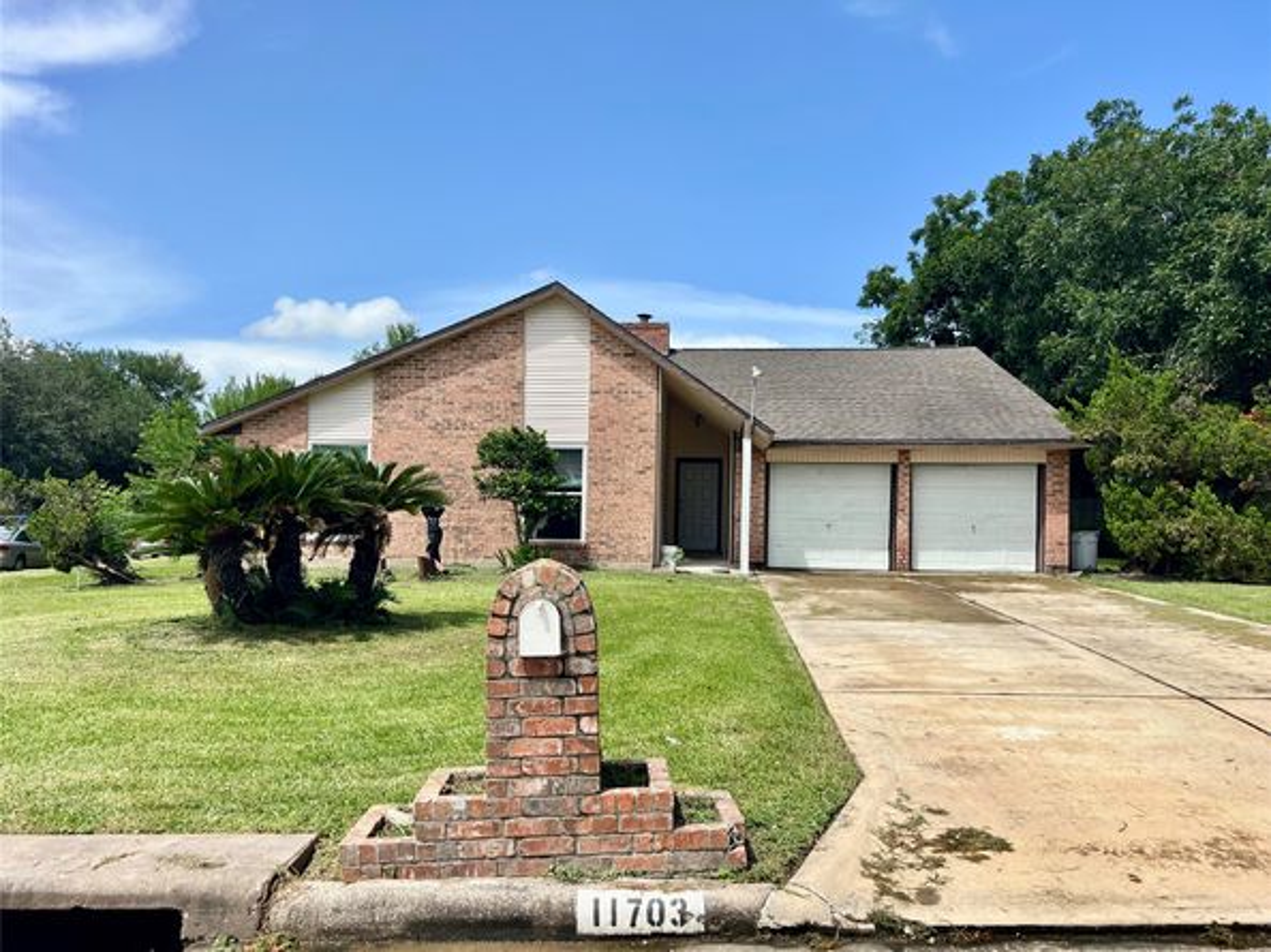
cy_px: 476
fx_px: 954
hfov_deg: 67.3
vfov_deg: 53.0
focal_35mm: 26
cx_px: 636
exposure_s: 1/4115
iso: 50
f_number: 1.5
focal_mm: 5.7
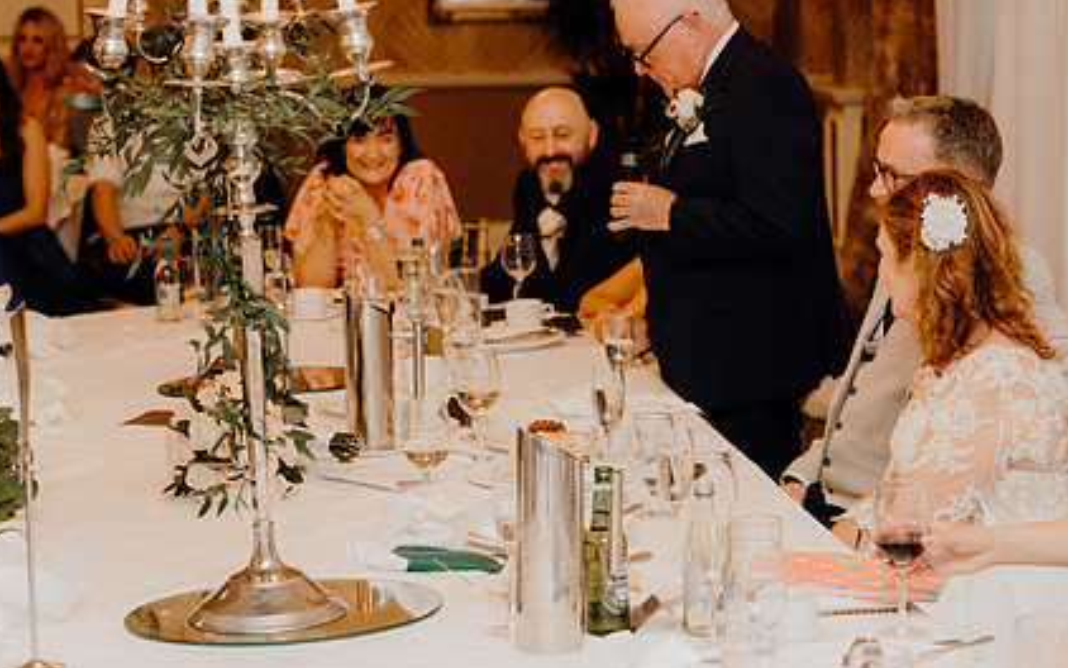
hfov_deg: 21.2
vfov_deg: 13.4
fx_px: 2853
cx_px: 676
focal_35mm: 98
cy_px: 282
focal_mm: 70
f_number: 3.5
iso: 2500
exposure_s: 1/200
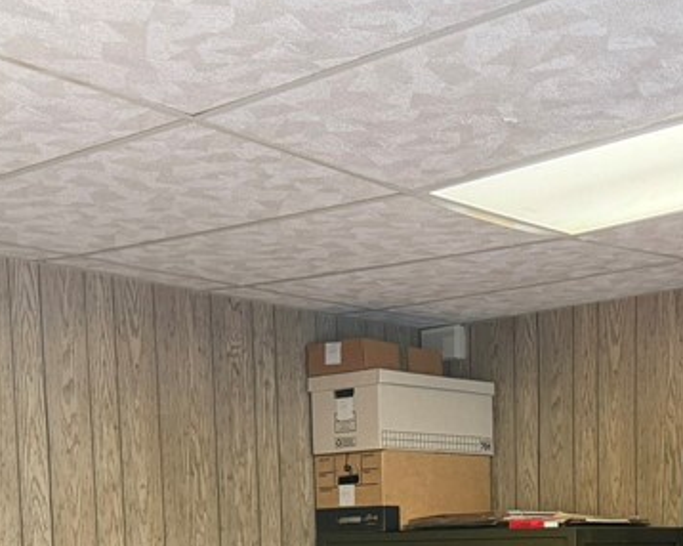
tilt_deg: -6.6
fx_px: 1354
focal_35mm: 67
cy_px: 678
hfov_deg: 28.2
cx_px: 414
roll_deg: -0.1
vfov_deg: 21.0
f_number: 1.78
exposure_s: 1/60
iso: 320
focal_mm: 6.76
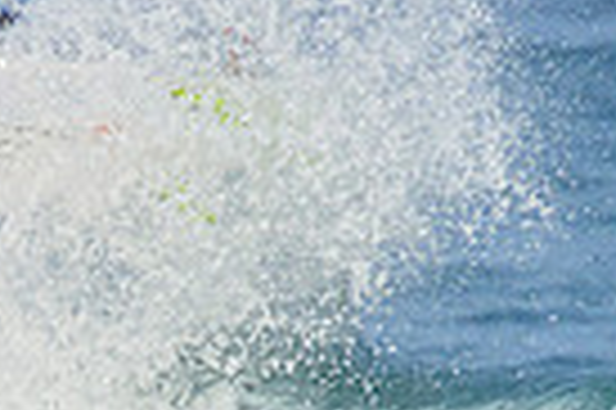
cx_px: -181
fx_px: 65098
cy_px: 654
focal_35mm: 3809
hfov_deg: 0.5
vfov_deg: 0.4
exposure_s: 1/1600
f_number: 11
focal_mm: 800
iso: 900
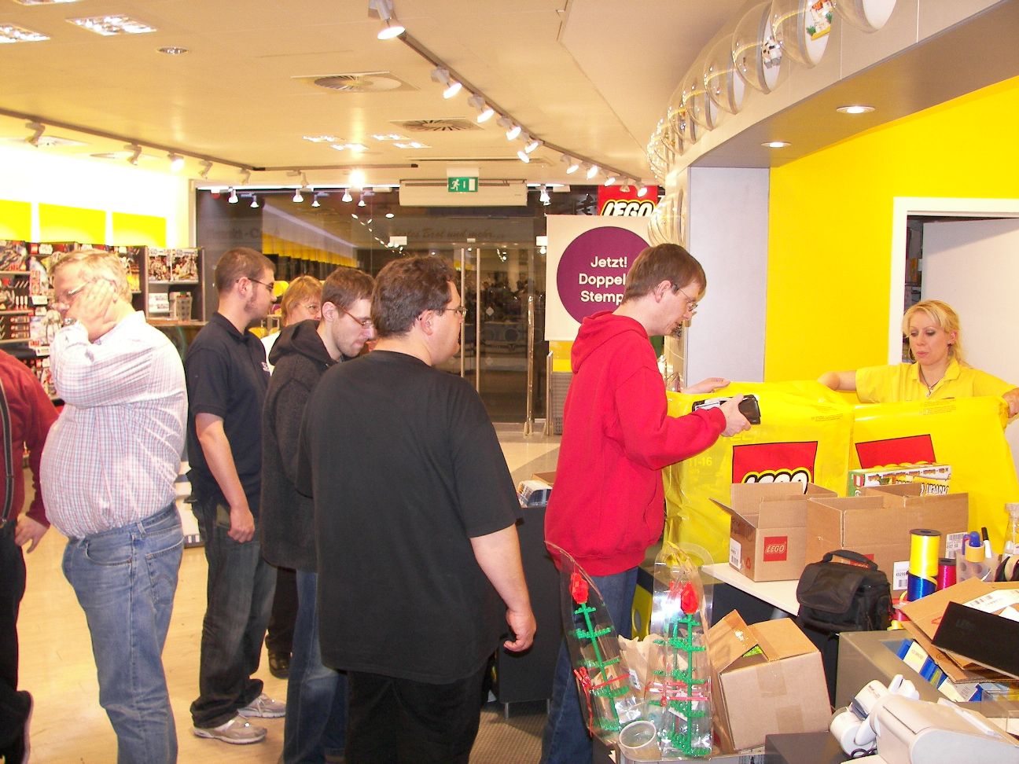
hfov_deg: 51.4
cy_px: 382
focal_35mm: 36
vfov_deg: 39.7
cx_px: 510
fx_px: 1060
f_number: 2.8
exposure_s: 1/30
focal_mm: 6
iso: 125
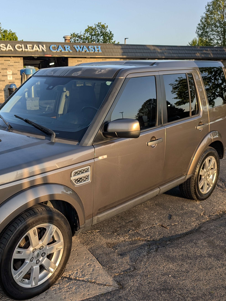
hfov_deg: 38.4
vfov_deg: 50.1
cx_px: 81
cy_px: 165
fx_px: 322
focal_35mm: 37
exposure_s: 1/307
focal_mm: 6.9
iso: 20
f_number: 1.68
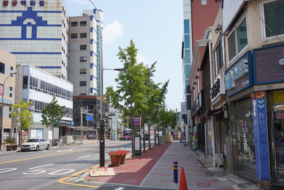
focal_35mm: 36
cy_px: 97
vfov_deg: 36.9
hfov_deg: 53.1
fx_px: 284
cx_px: 138
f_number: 11
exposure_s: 1/100
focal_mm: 35
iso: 100
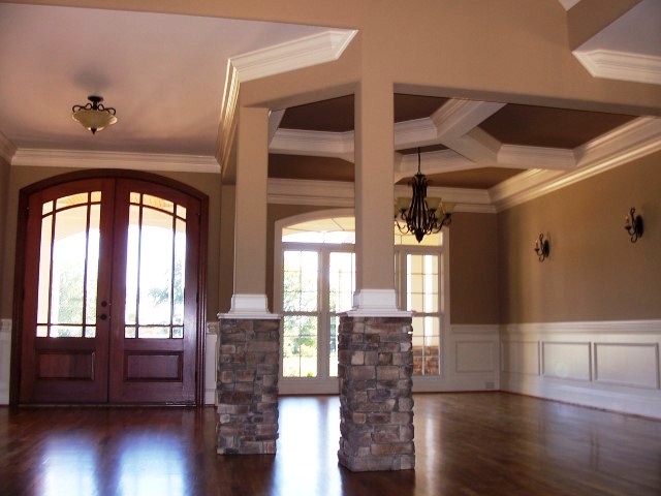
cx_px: 330
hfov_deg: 52.6
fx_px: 668
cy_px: 248
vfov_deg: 40.7
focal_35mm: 35
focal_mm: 6
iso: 80
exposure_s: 1/60
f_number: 2.8
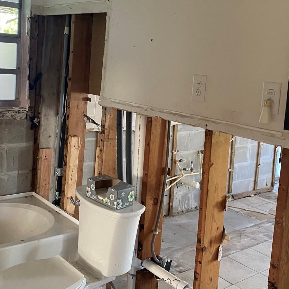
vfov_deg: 38.1
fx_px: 416
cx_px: 132
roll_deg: -4.9
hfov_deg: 38.3
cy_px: 105
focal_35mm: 44
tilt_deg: -3.2
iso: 250
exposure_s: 1/60
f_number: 1.8
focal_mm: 4.25
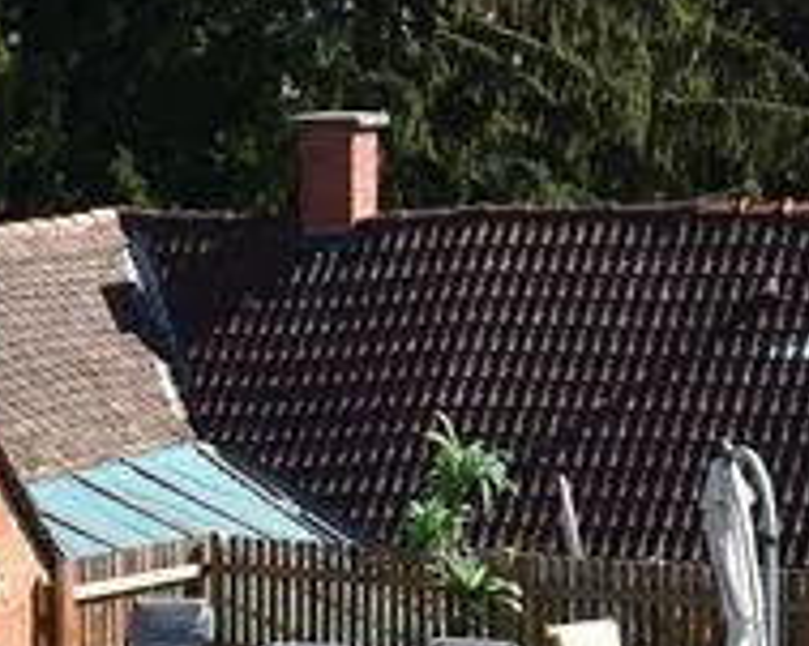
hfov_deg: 15.8
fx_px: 2872
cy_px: 732
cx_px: 73
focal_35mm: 120
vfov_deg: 12.6
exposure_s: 1/250
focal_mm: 14
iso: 100
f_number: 8
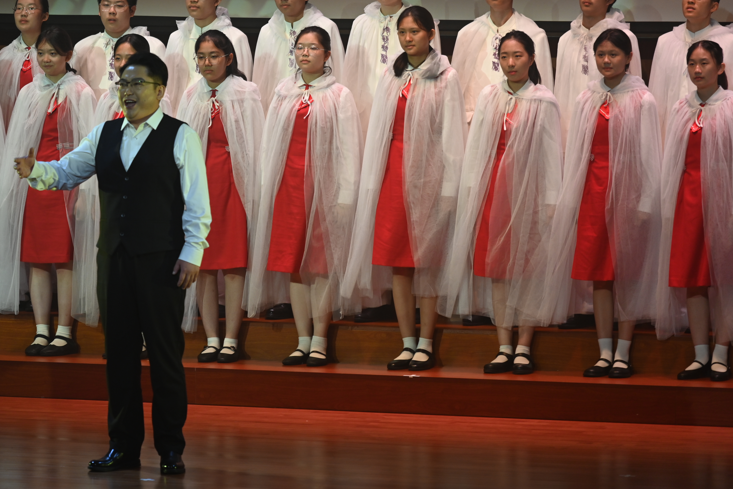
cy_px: 177
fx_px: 3705
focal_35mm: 182
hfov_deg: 11.3
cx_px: 206
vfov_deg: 7.5
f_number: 4
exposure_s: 1/250
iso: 400
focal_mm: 120
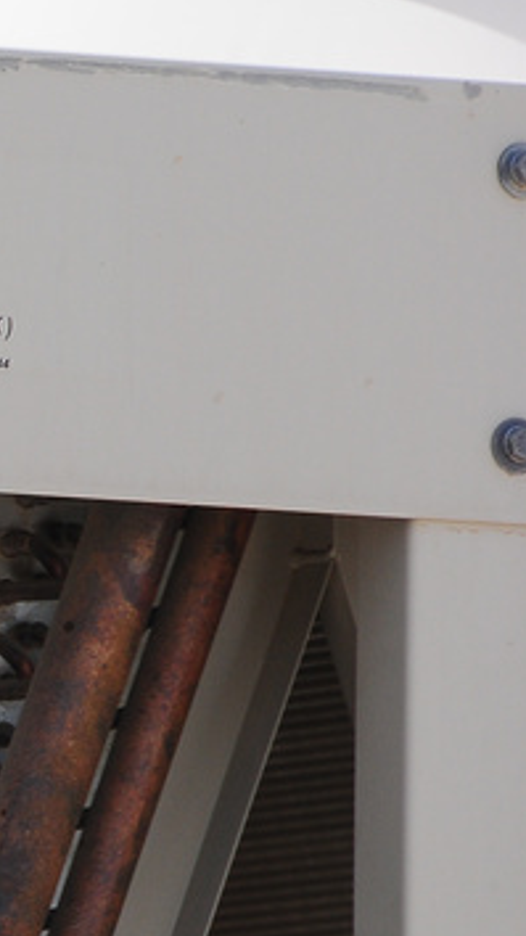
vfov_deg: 2.4
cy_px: 293
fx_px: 22500
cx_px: -748
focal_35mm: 907
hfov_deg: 1.3
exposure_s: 1/400
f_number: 10
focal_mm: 200
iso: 250
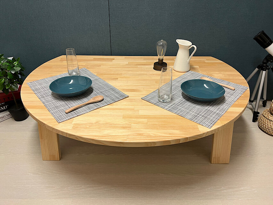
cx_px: 136
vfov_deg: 53.1
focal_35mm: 26
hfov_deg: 67.3
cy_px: 102
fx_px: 205
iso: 80
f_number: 1.5
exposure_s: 1/50
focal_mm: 5.7
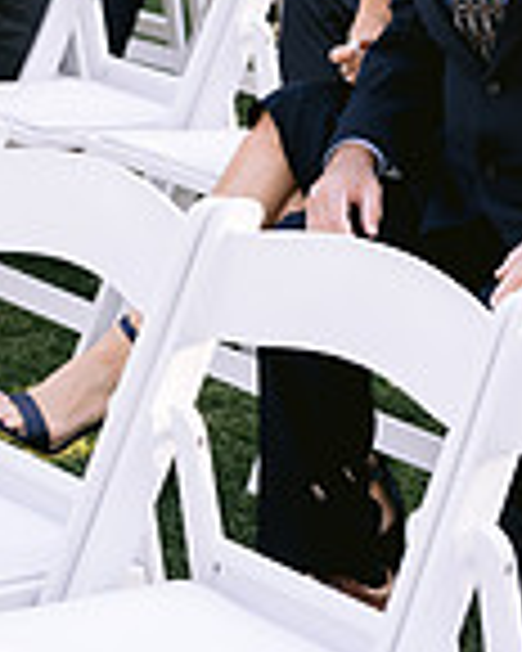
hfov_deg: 10.5
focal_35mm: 146
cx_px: 454
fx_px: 2819
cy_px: -315
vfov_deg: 12.6
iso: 400
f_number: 4
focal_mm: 50
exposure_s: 1/250
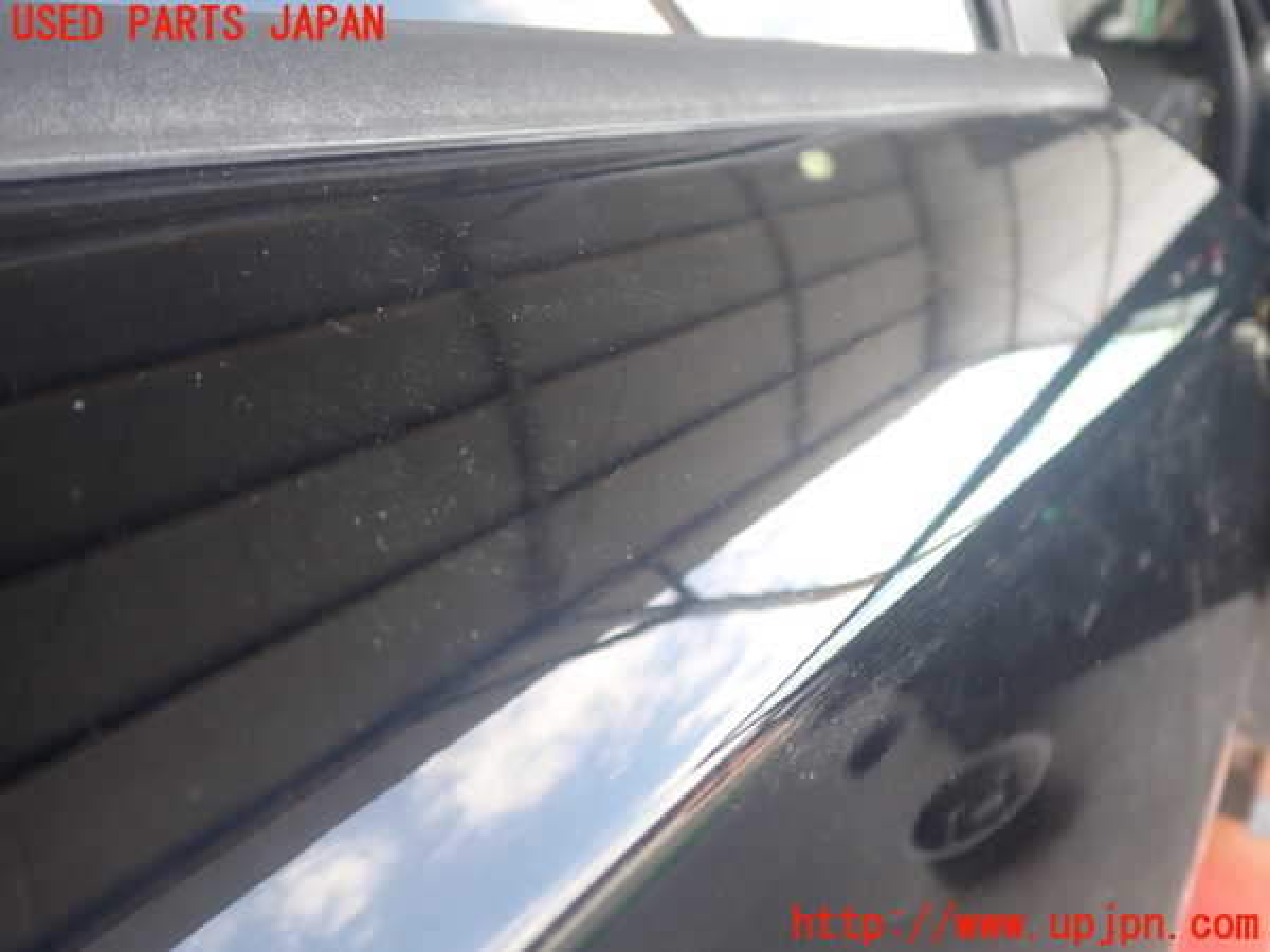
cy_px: 476
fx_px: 1101
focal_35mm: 30
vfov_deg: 46.8
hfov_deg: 60.0
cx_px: 635
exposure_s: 1/125
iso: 200
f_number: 2.3
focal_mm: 5.4
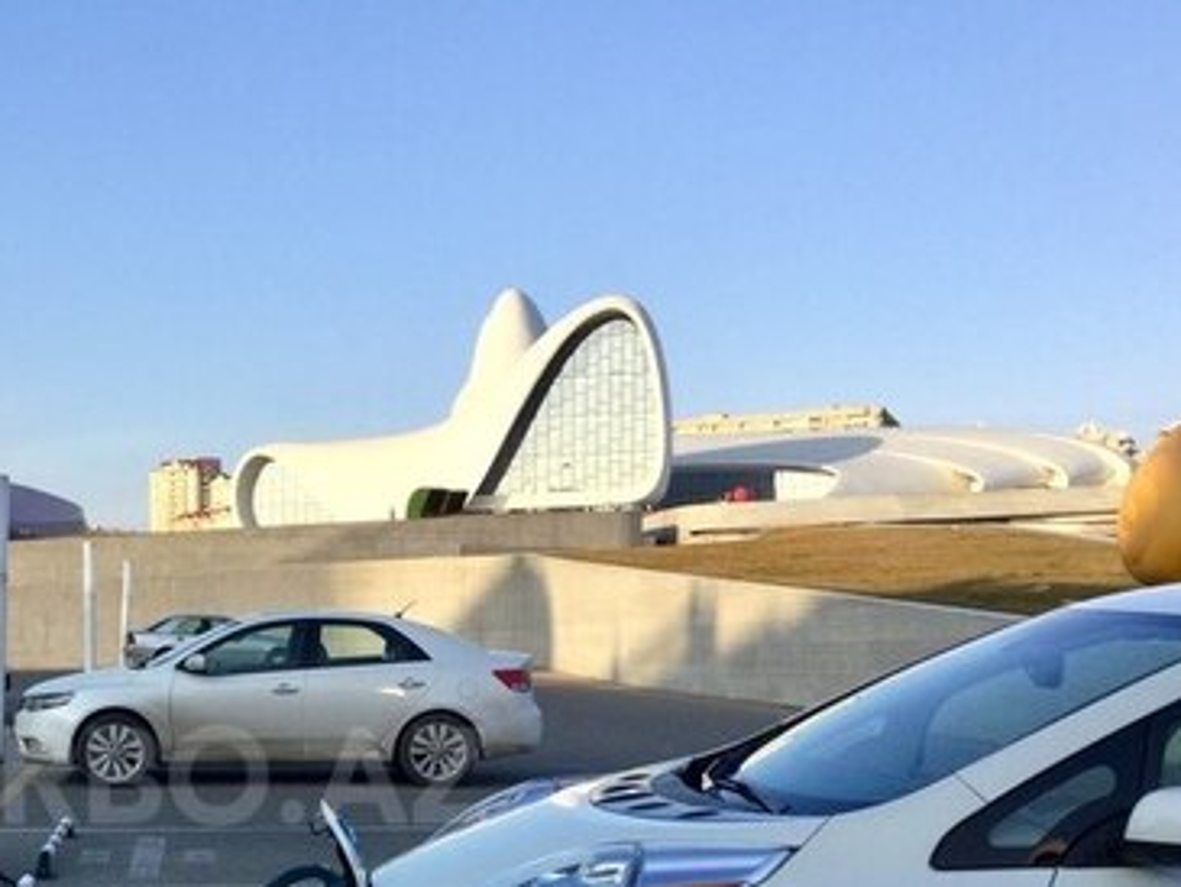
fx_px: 1911
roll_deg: -0.3
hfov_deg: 32.9
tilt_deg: -4.8
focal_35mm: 56
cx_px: 155
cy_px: 775
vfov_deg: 25.4
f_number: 2.4
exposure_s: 1/586
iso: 25
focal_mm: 3.3
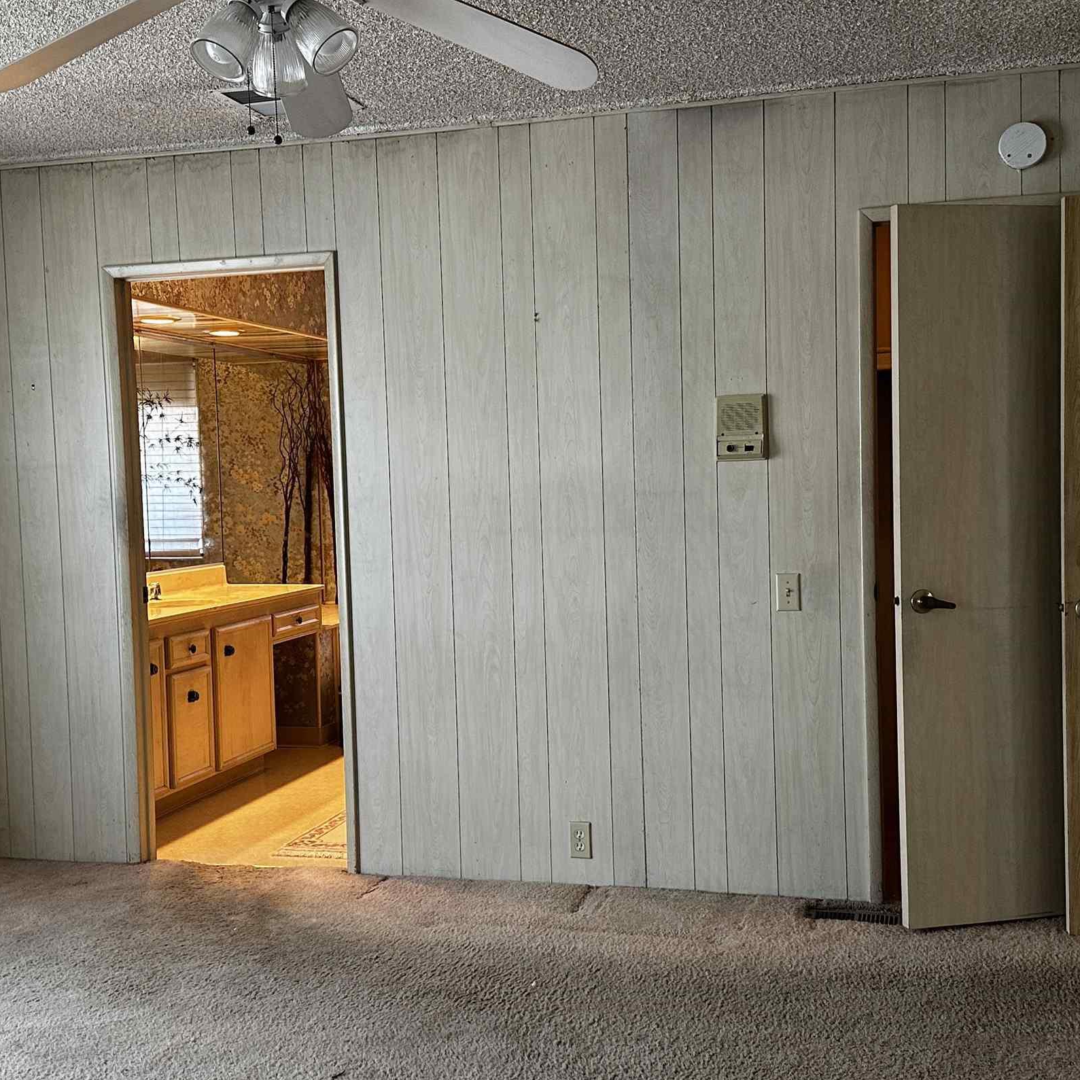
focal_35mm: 41
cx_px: 498
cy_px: 576
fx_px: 1447
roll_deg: +1.7
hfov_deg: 40.9
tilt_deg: -3.6
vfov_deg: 40.9
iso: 200
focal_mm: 6.86
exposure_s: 1/60
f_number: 1.78
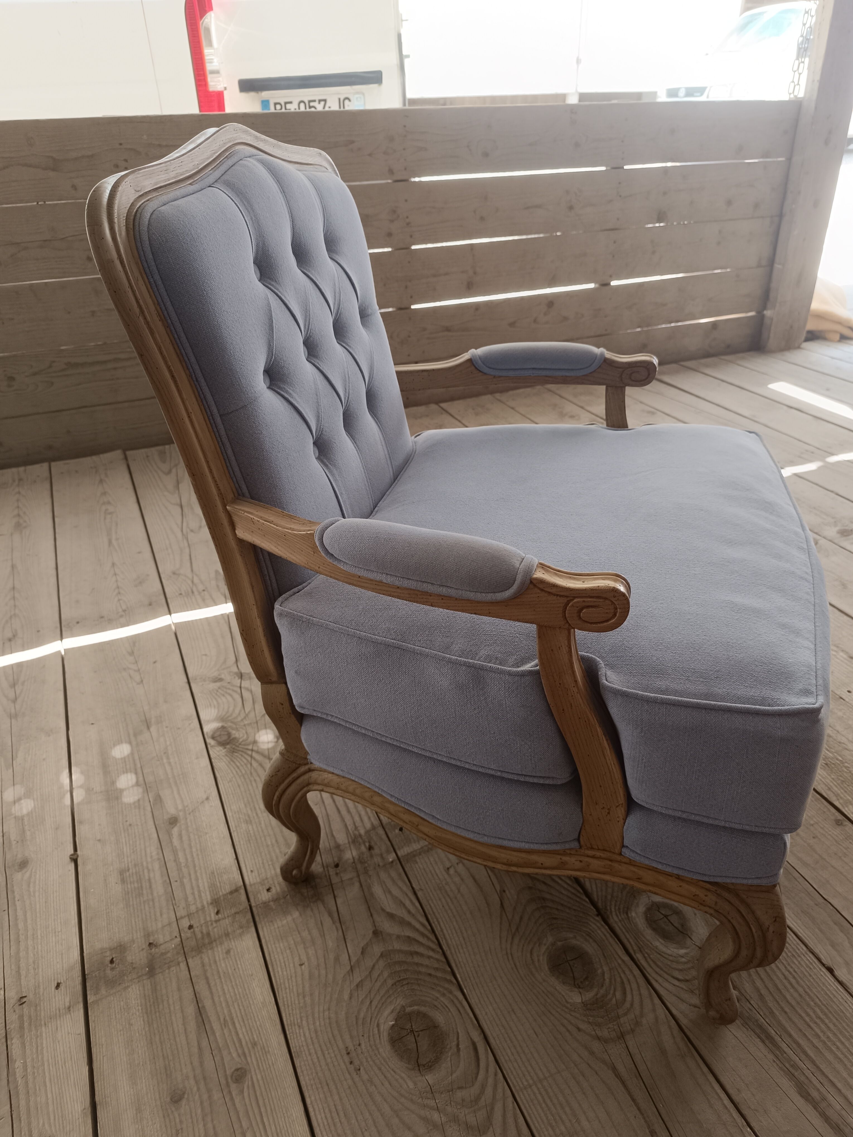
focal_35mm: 24
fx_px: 789
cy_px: 568
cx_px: 426
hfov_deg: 56.8
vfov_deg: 71.6
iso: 228
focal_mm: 6.14
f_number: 1.65
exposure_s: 1/100
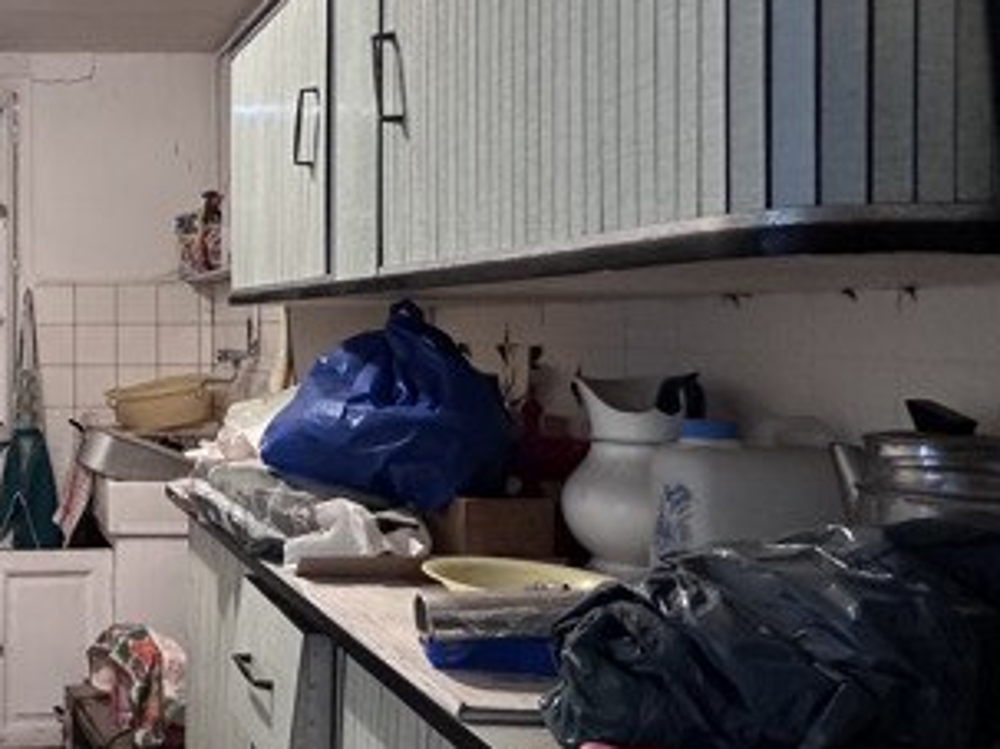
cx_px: -56
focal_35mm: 37
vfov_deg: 38.6
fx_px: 1068
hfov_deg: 41.7
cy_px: 337
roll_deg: -1.1
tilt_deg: -0.1
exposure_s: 1/50
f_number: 2.2
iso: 320
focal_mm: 2.22
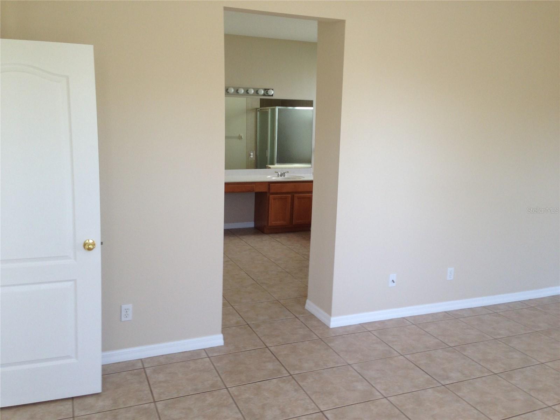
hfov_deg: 55.4
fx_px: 534
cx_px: 280
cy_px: 210
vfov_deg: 42.9
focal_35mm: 33
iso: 80
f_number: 2.4
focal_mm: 4.13
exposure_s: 1/120
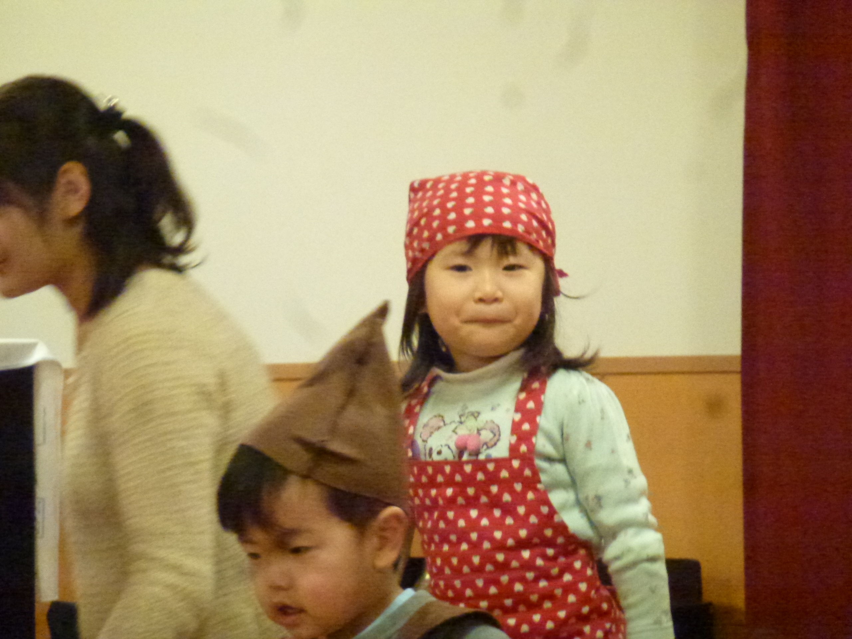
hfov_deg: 8.5
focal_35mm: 232
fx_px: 5710
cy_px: 320
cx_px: 426
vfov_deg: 6.4
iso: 1600
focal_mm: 41.5
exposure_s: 1/125
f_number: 5.6
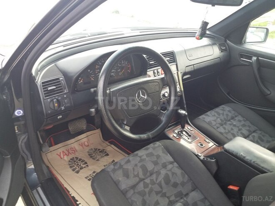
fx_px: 214
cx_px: 138
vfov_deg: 51.4
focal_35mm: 27
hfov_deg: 65.3
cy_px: 103
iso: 40
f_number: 1.9
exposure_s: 1/33
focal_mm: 3.7
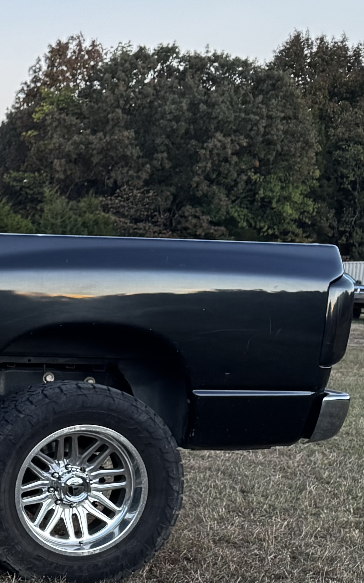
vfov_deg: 25.9
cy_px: 483
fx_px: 1238
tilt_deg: -8.8
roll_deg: +2.5
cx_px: -358
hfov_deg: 14.1
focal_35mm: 78
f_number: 1.78
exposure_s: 1/119
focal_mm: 6.76
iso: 200
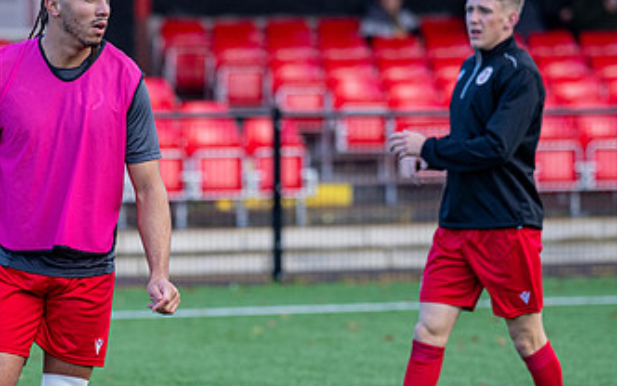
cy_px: 271
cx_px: 110
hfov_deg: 6.4
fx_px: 5519
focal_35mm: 328
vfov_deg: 4.0
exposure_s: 1/2000
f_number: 2.2
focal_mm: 135
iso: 1000
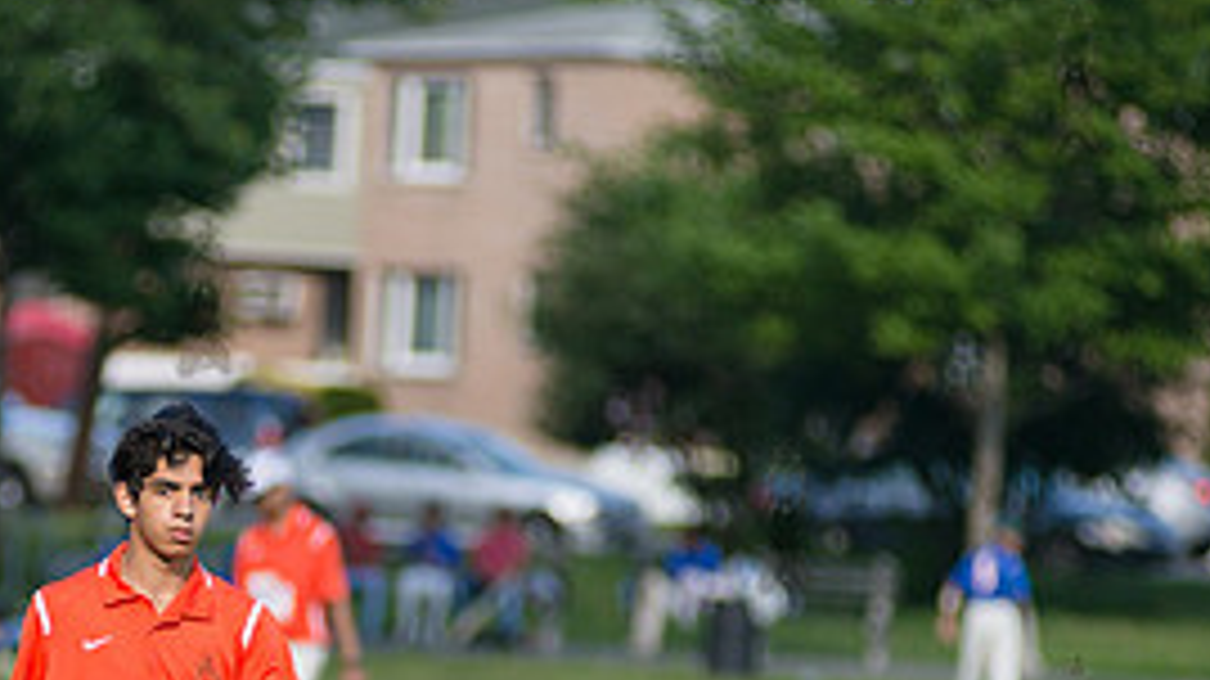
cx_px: 202
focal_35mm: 418
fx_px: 13405
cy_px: 732
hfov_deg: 5.2
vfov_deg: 2.9
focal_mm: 185
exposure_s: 1/2500
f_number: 2.8
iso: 200
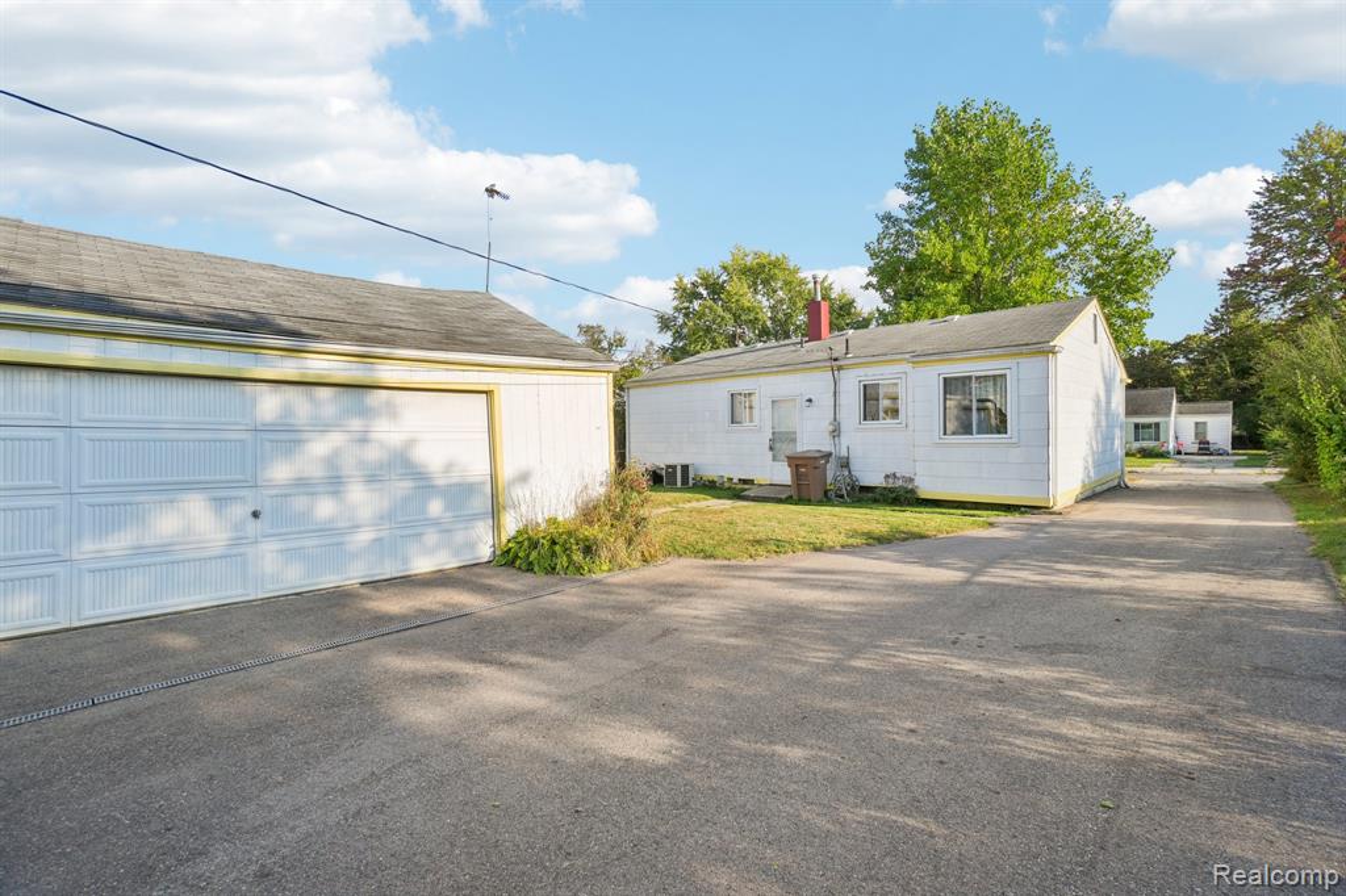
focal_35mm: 15
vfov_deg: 77.3
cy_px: 448
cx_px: 673
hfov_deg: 100.4
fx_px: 561
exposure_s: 1/250
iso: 100
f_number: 8
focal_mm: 10
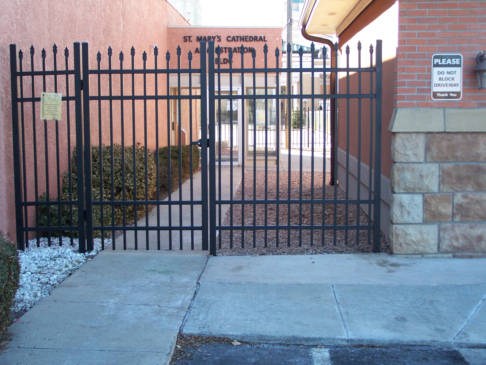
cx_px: 243
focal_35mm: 59
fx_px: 828
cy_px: 182
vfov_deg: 24.8
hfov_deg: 32.7
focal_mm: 9.8
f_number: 3.1
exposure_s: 1/180
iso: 140
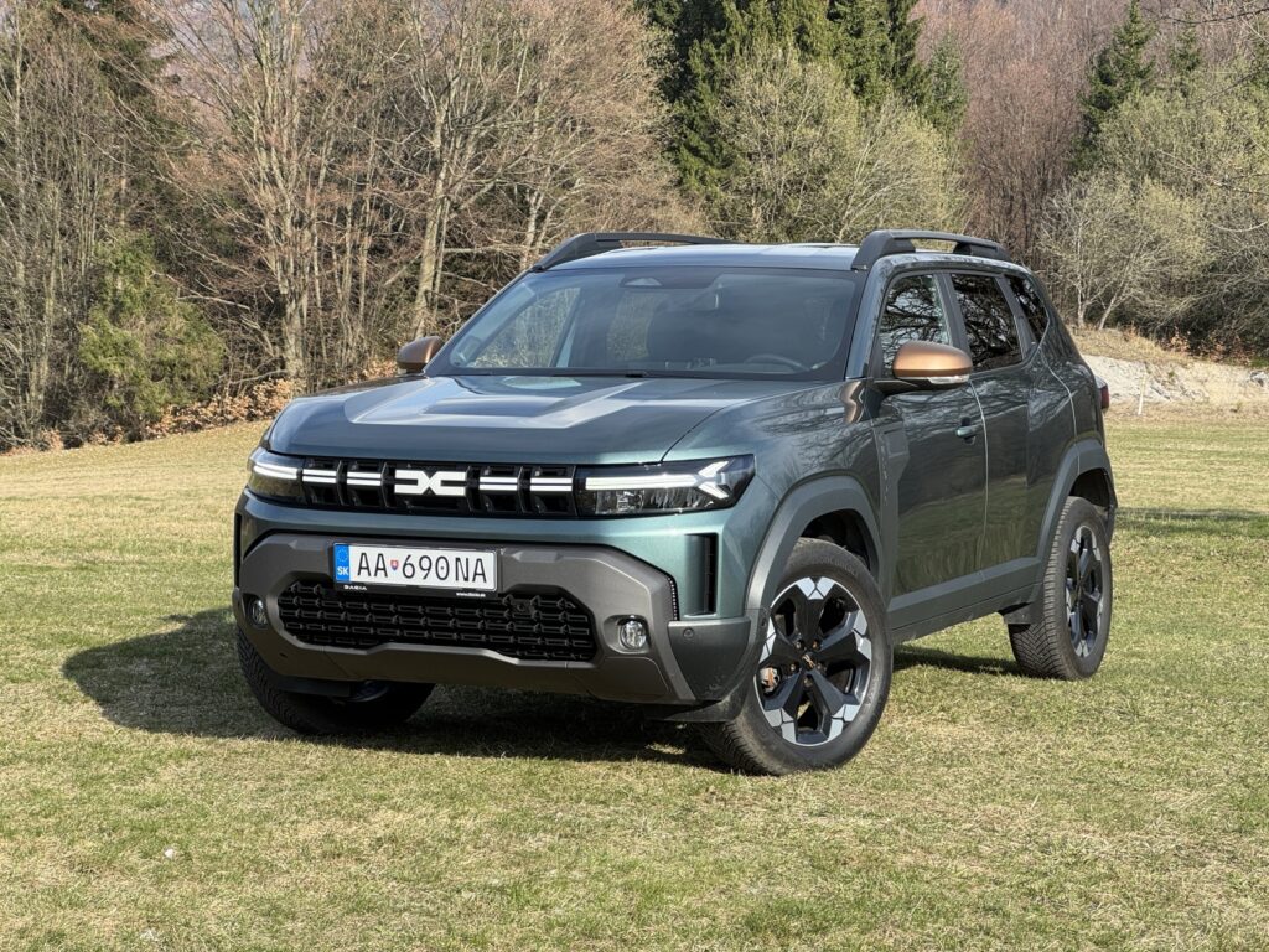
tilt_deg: -6.2
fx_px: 2823
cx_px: 634
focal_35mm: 77
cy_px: 476
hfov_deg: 25.3
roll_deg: -2.4
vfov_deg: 19.1
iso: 25
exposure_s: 1/386
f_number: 2.8
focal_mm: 9
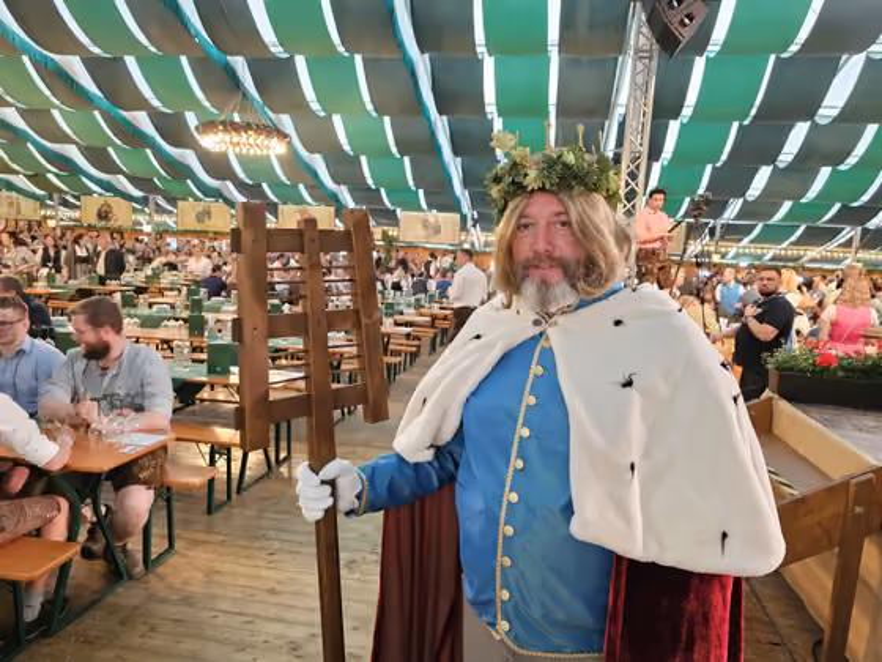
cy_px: 331
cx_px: 441
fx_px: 586
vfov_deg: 58.9
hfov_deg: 73.9
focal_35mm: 23
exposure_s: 1/25
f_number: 1.7
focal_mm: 6.3
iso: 640
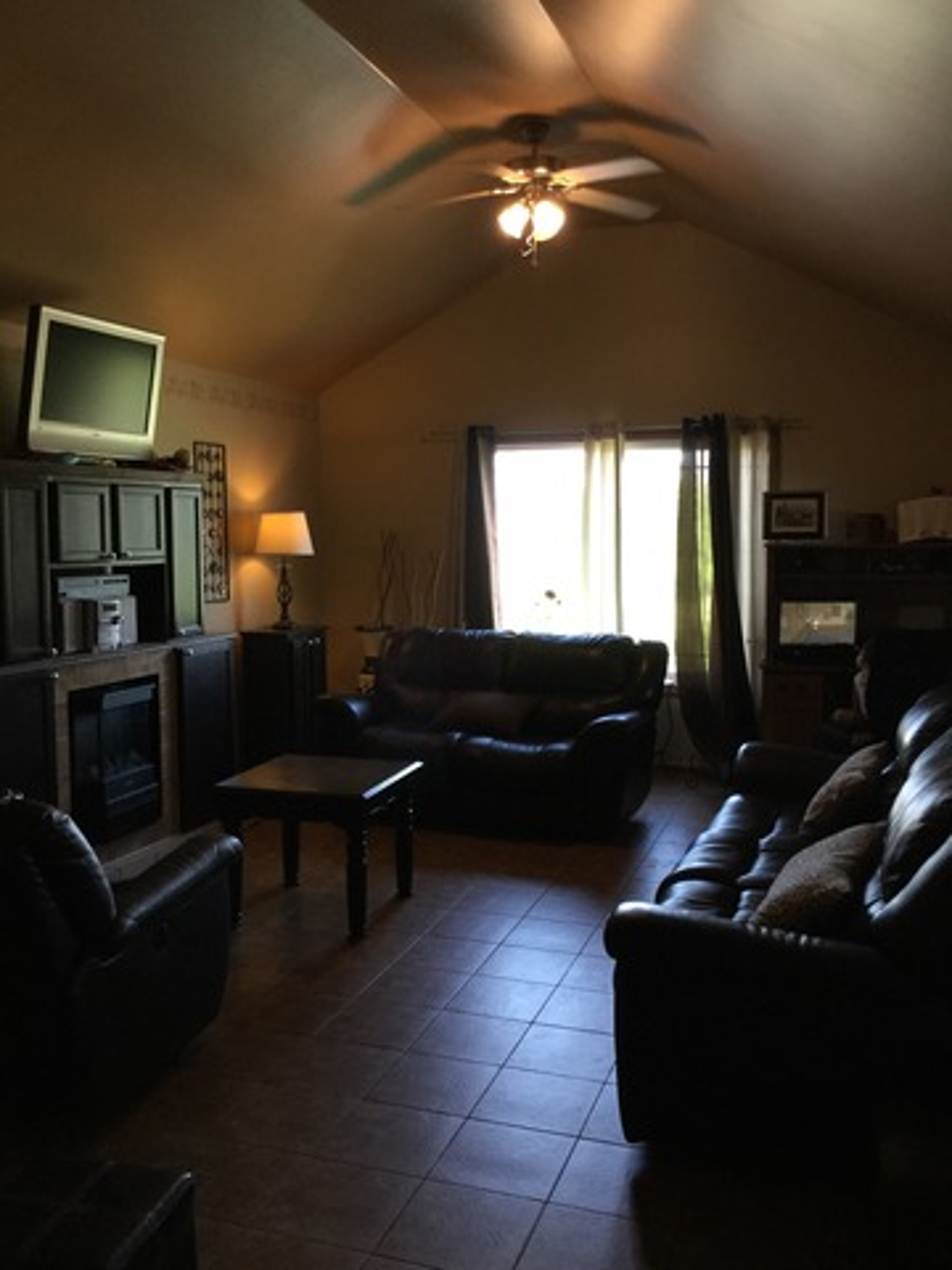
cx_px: 476
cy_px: 635
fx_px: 1137
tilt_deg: -6.5
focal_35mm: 31
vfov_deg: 58.4
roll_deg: +0.4
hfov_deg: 45.4
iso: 80
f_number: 2.4
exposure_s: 1/30
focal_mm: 3.3
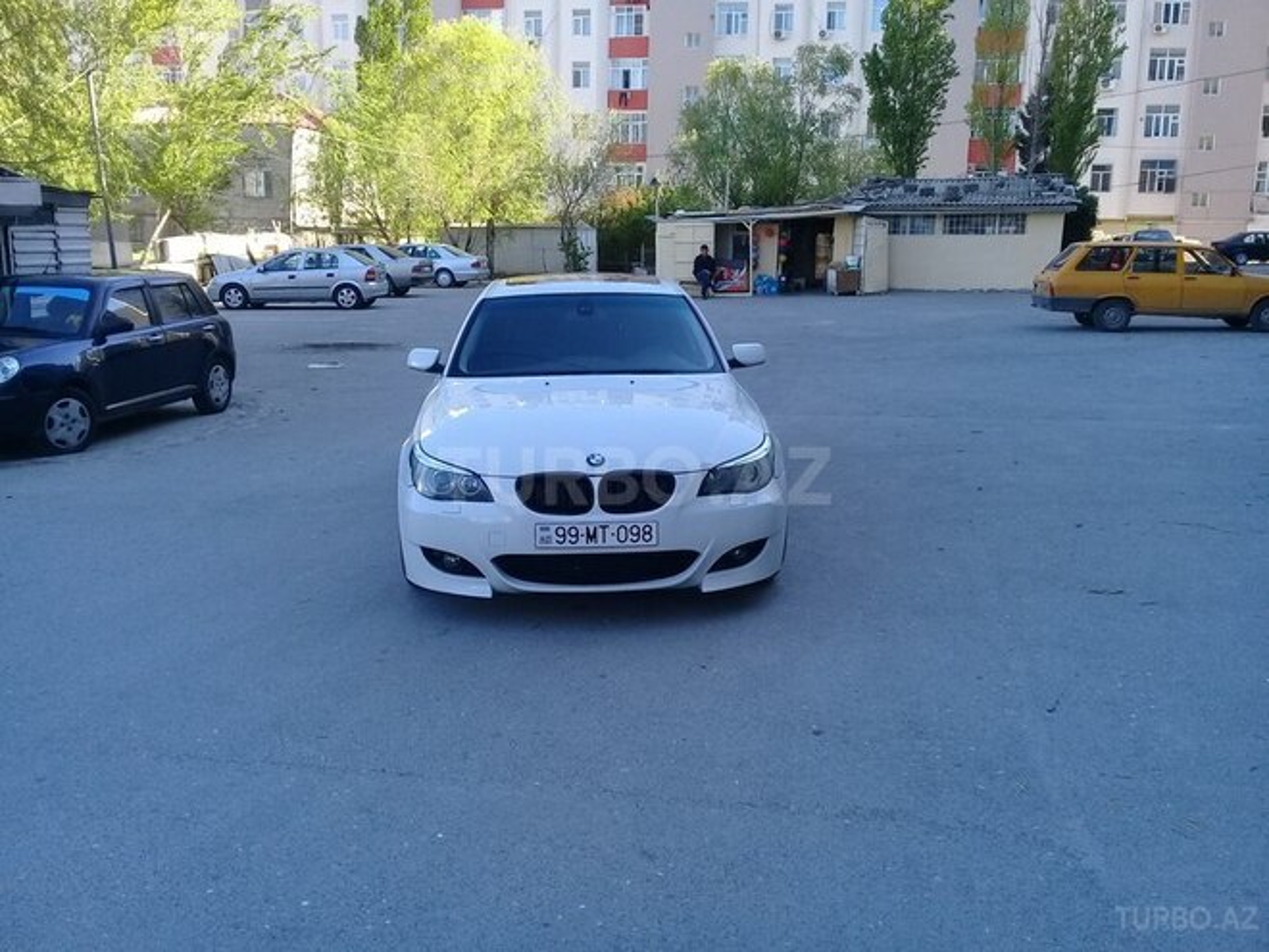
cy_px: 476
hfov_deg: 58.4
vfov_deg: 45.4
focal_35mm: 31
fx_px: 1136
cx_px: 634
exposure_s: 1/233
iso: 50
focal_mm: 3.3
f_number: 2.2
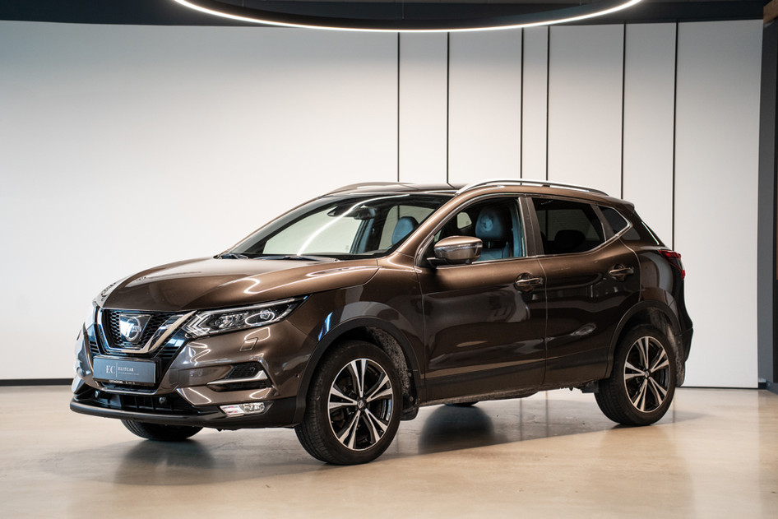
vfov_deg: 18.2
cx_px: 389
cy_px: 260
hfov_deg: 27.0
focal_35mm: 75
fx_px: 1621
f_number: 2.8
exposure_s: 1/100
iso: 1000
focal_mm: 75
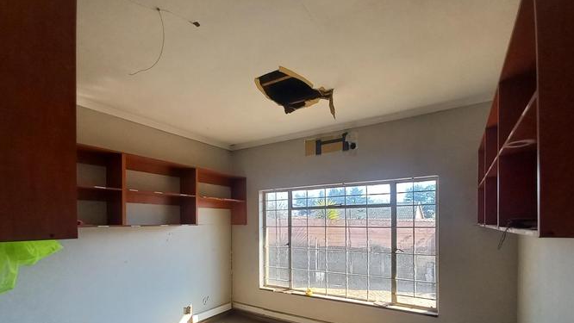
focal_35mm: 17
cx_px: 290
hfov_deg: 95.9
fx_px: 259
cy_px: 229
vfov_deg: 61.5
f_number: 2.2
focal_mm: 1.42
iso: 50
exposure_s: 1/100
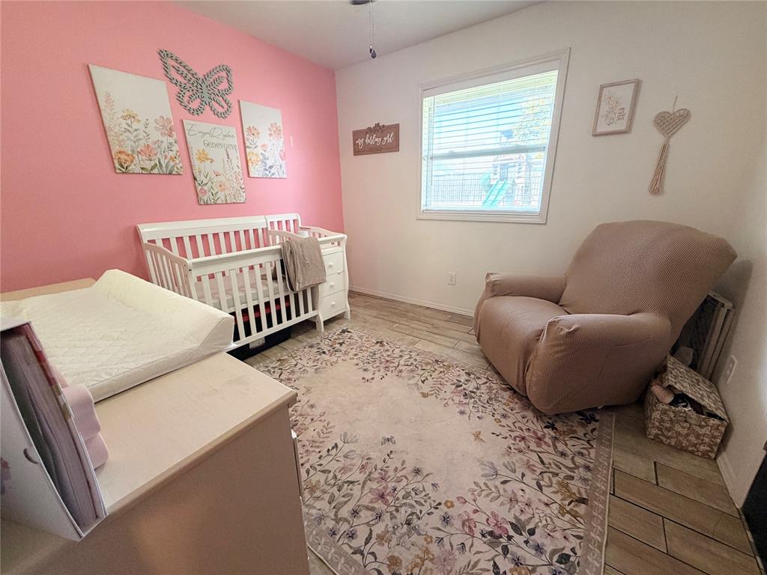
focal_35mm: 14
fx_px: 310
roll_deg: +0.9
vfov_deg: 85.7
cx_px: 384
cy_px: 288
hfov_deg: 102.1
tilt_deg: -17.4
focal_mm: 2.22
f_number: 2.2
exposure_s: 1/120
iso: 200
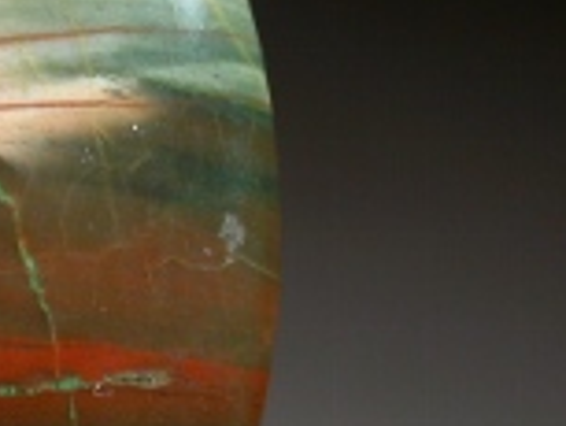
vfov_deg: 7.5
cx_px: -37
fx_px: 3256
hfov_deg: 9.8
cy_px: 233
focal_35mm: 199
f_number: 4.4
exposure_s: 1/111
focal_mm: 15.8
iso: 100
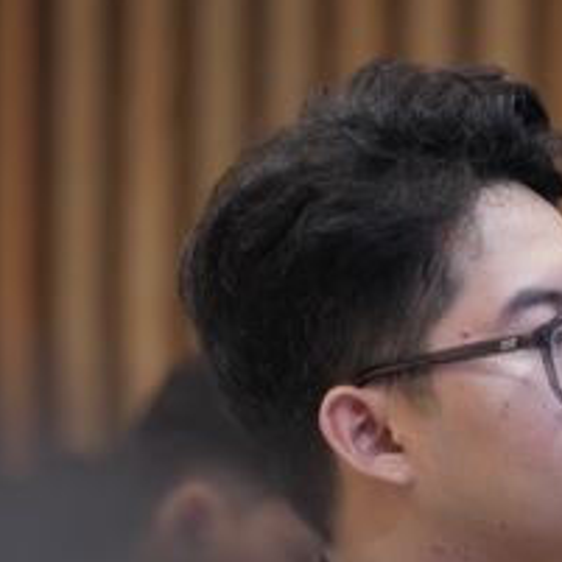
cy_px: 802
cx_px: 555
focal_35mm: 412
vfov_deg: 4.2
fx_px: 7568
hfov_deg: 4.2
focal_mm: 150
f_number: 2.8
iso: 4000
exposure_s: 1/200
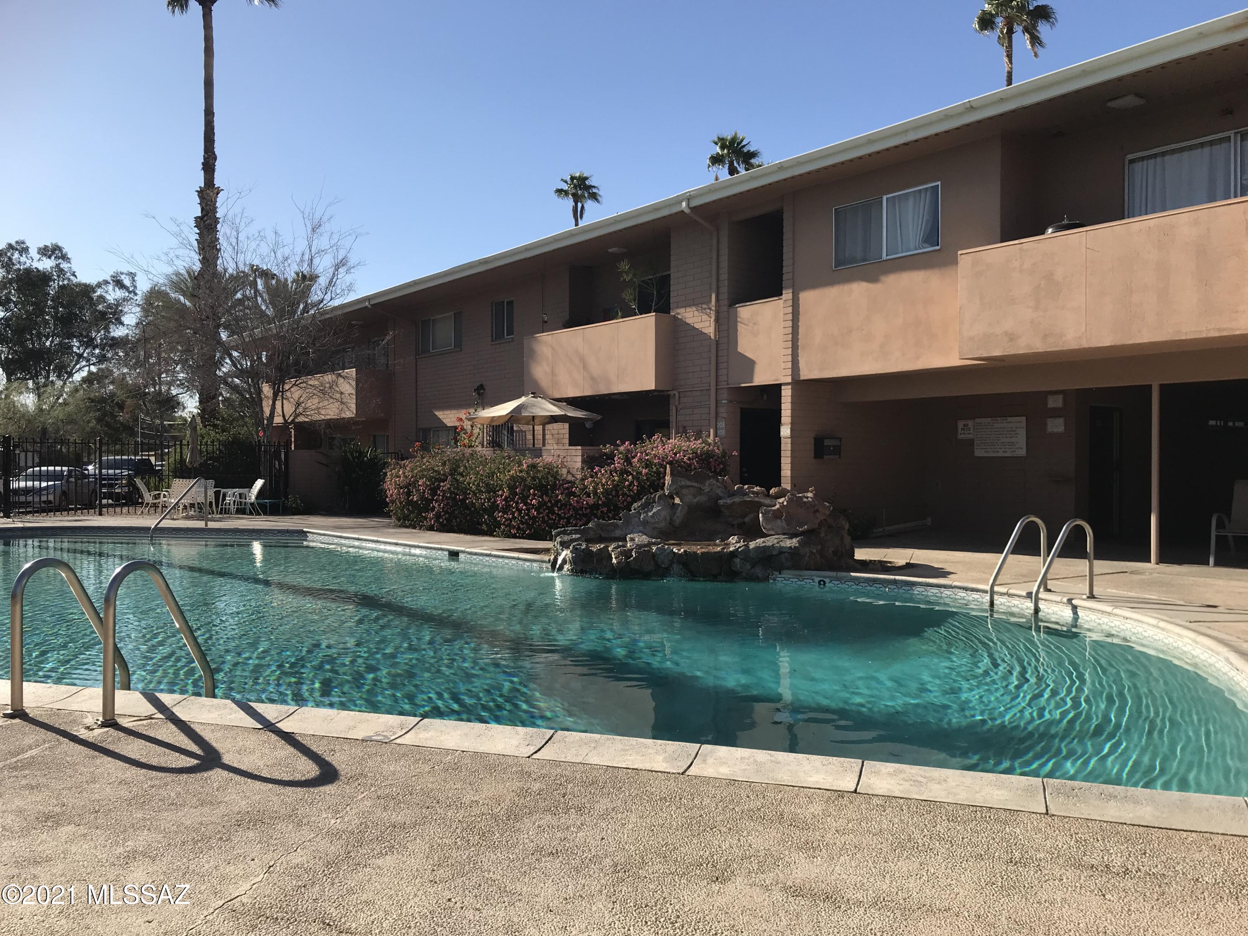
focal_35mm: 28
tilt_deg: -0.7
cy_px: 468
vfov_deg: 49.7
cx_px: 624
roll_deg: -0.2
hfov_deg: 63.4
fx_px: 1009
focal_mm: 3.99
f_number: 1.8
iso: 20
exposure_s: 1/2037
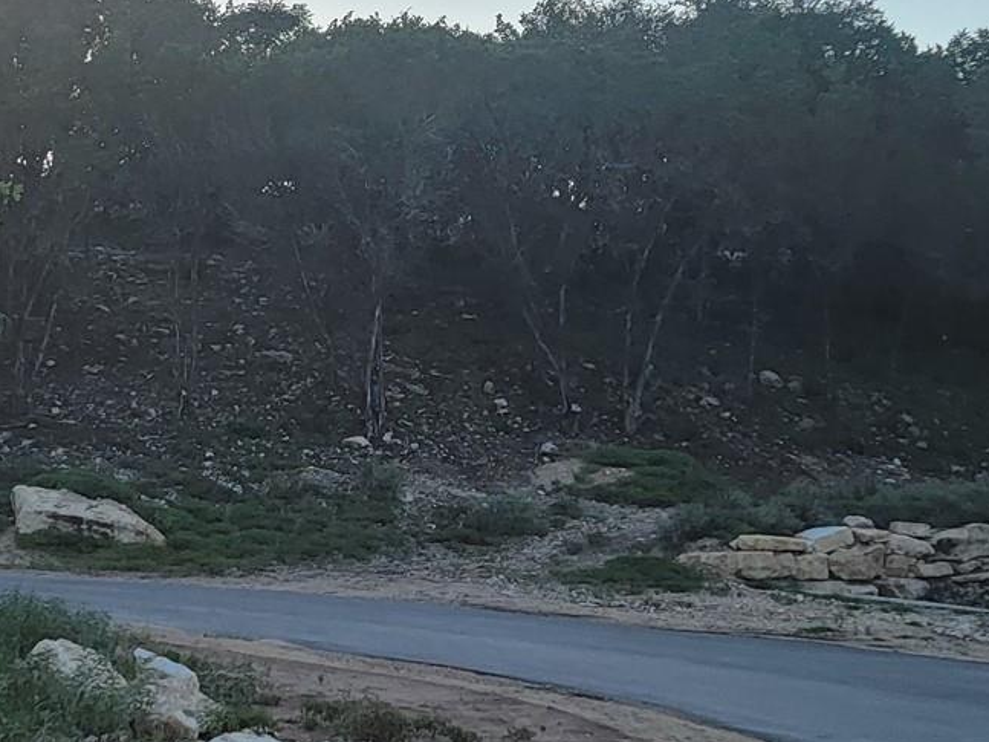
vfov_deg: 19.1
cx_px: 191
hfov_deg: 25.2
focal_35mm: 76
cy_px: 113
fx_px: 2171
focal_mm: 6.7
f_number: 1.8
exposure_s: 1/560
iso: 16
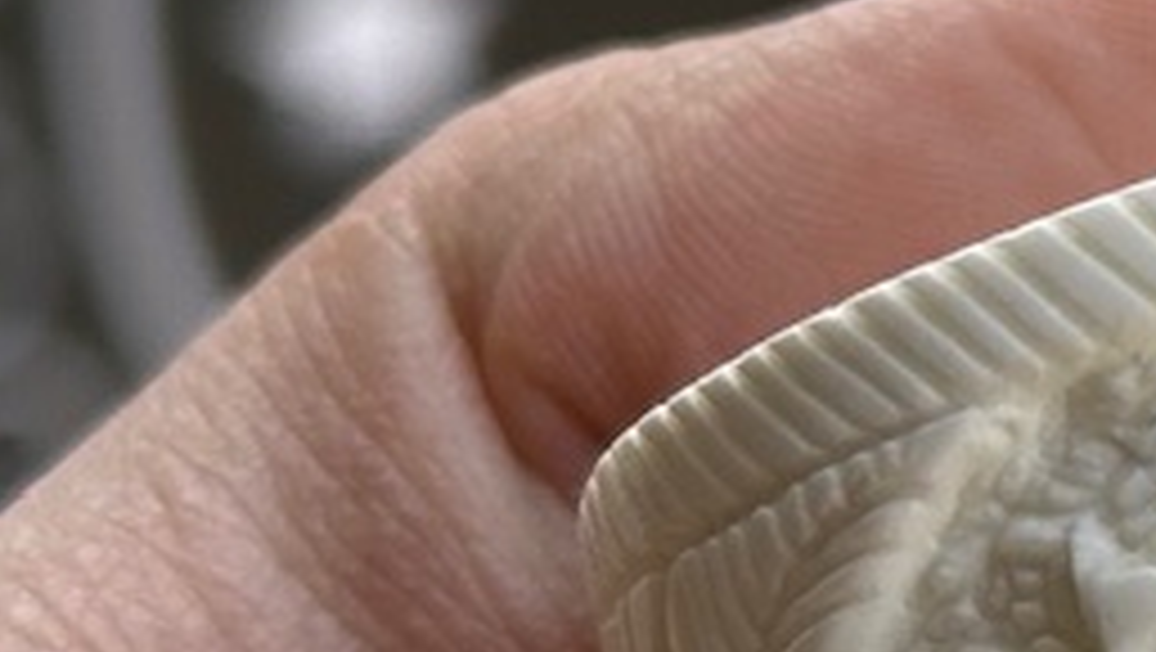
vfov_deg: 4.7
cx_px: 2299
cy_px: 661
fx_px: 7975
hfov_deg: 7.9
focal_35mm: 260
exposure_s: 1/823
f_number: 1.78
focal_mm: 6.86
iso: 64
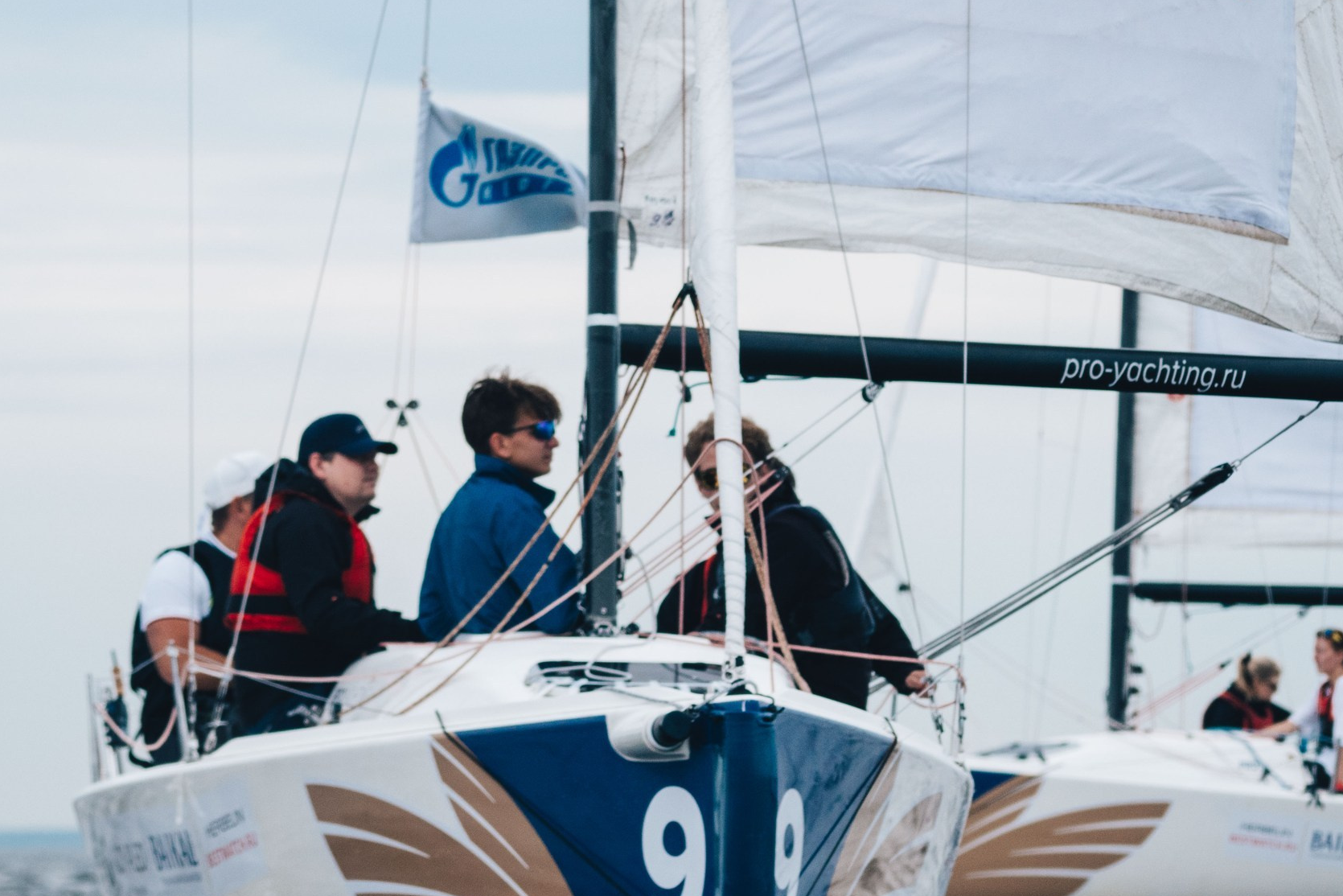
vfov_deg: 5.5
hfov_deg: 8.3
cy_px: 434
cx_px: 589
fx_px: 9290
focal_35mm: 249
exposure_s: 1/800
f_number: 4
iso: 320
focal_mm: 103
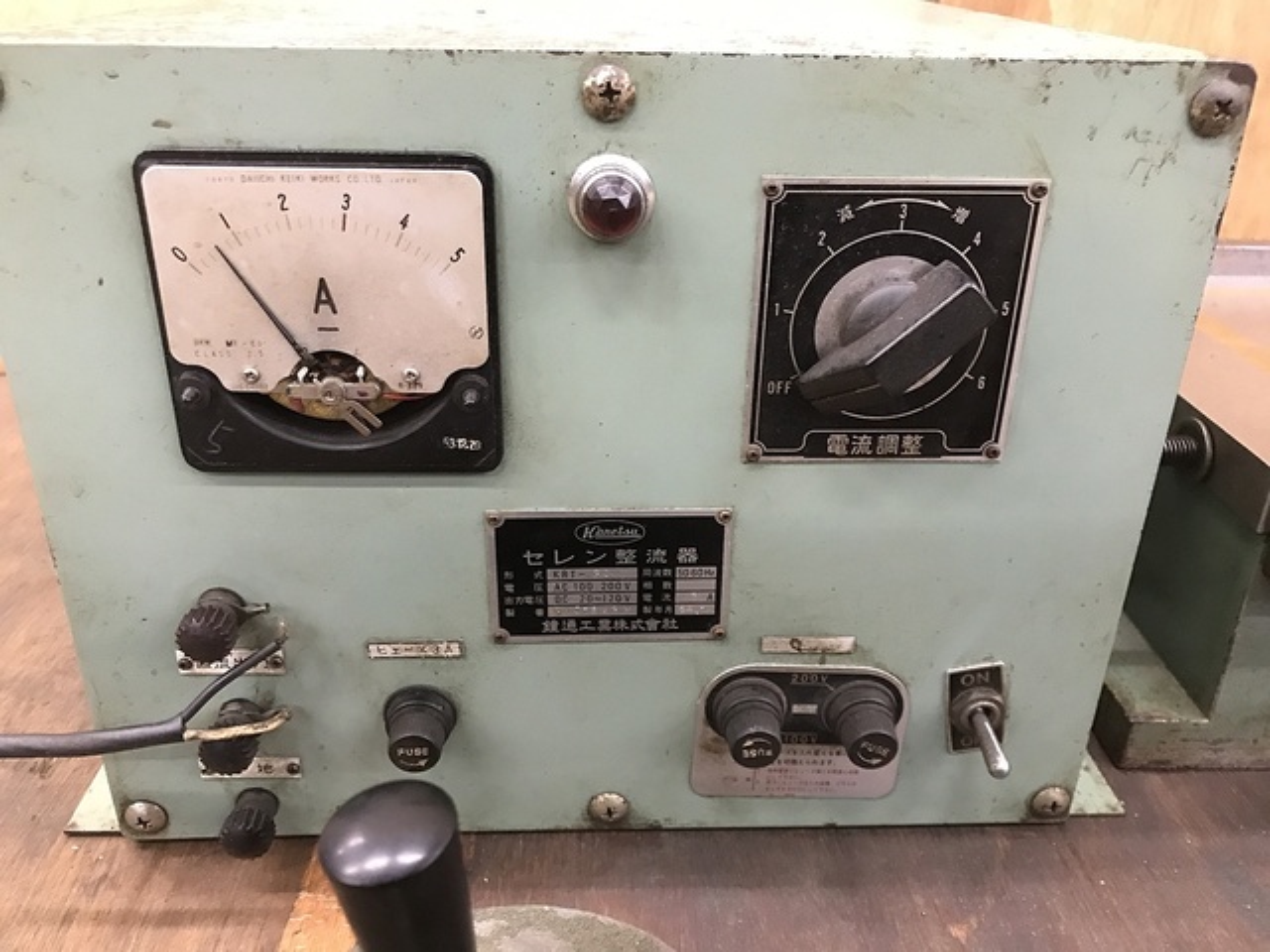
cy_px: 476
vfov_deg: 49.7
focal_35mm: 28
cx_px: 635
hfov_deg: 63.4
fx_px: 1027
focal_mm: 3.99
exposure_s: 1/13
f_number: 1.8
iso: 100
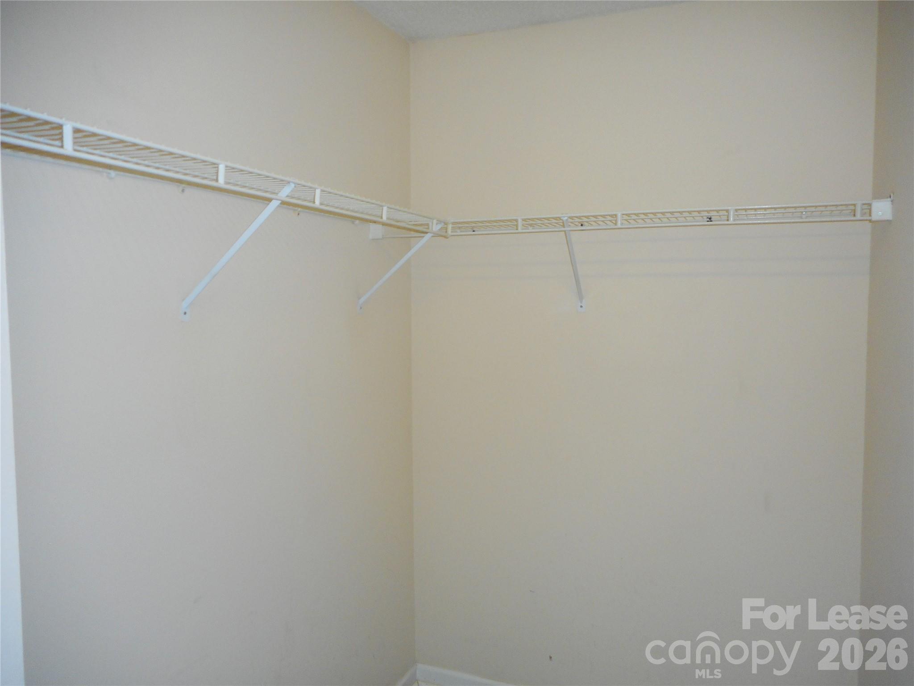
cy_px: 343
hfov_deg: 69.4
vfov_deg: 54.9
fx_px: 660
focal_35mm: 25
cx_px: 457
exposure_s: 1/25
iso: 200
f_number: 3.7
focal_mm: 4.5
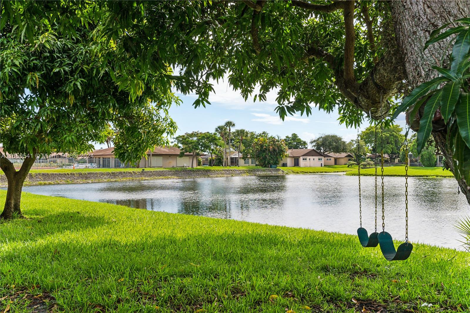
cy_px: 156
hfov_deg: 61.9
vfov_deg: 43.6
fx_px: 392
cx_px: 235
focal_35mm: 30
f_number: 8
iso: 400
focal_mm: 20
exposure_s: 1/320
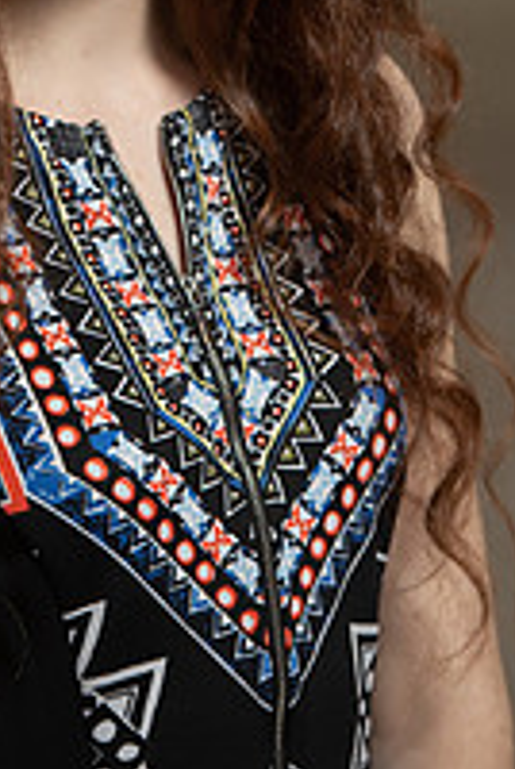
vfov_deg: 6.8
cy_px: -81
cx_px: 61
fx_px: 6479
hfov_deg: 4.5
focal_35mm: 303
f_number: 5
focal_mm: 135
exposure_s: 1/160
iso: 500
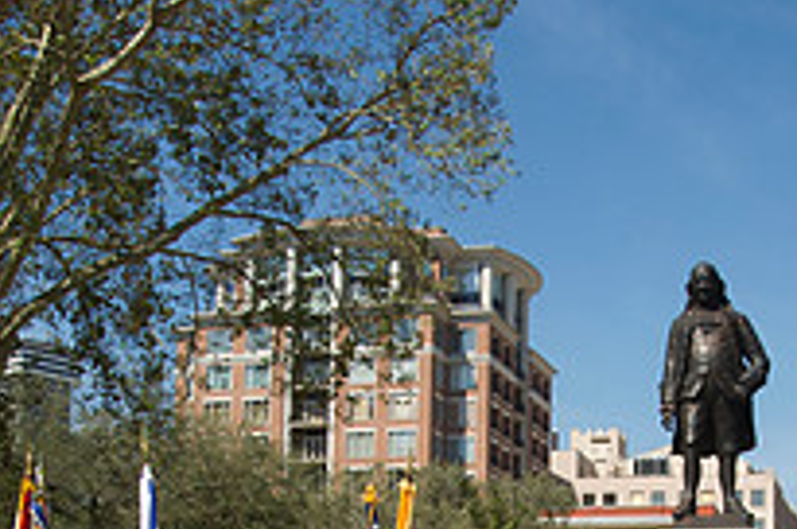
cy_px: 657
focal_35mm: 68
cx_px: 525
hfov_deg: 29.5
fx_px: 1503
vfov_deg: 18.7
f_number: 9
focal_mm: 24
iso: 200
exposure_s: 1/200
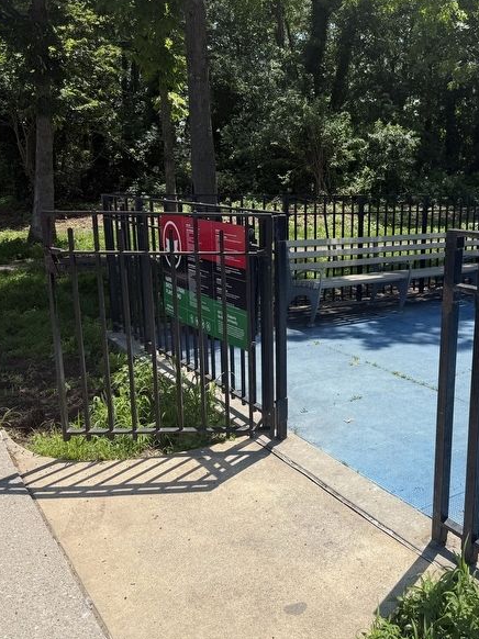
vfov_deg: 55.4
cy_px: 314
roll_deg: -1.1
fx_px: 609
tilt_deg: -11.9
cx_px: 324
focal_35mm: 33
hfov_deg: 42.3
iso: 80
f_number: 1.78
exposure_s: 1/4167
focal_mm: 6.76
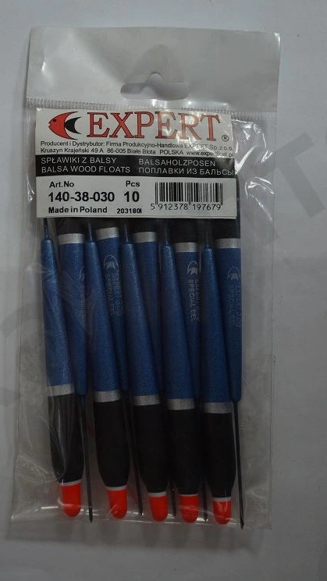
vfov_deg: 38.5
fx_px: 832
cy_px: 289
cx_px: 148
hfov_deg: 22.2
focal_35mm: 54
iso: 560
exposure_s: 1/60
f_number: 5
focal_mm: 34
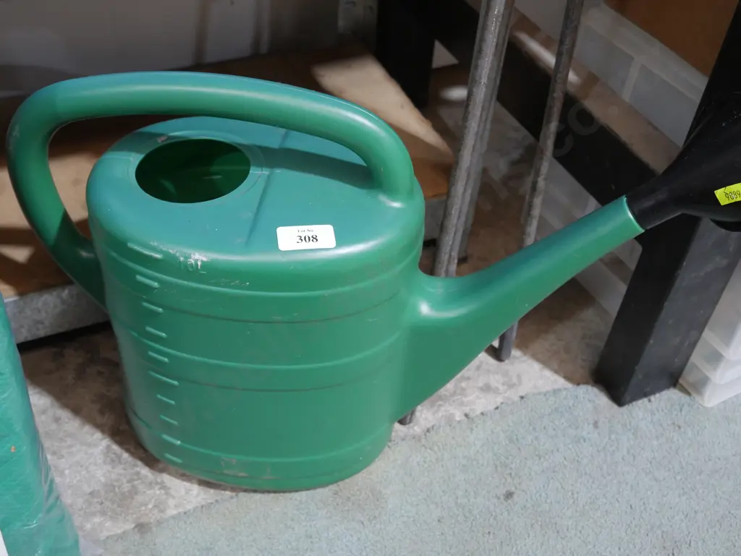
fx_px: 857
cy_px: 278
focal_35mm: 40
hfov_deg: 46.8
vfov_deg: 36.0
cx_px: 370
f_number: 4.4
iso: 1250
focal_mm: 20
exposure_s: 1/60
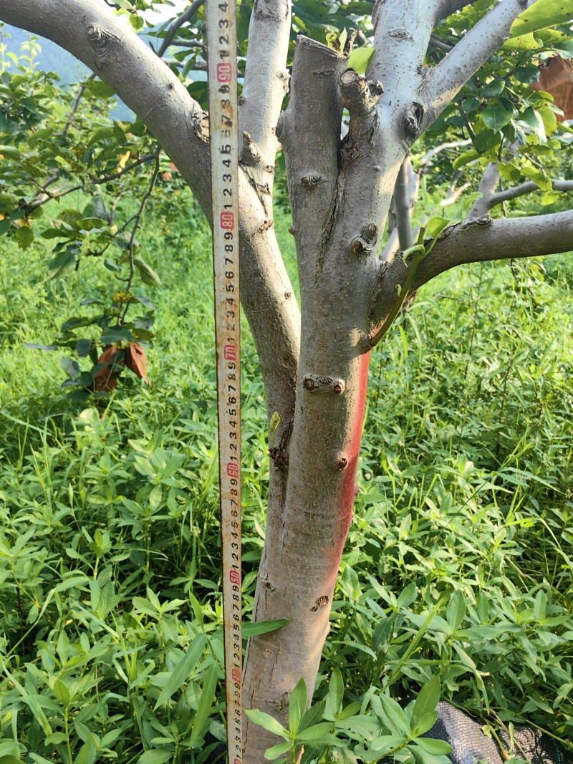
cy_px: 382
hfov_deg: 45.4
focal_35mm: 31
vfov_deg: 58.4
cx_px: 286
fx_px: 684
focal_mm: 5.75
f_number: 2
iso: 50
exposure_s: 1/847
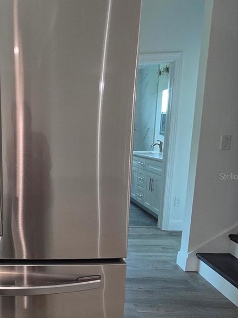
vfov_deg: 65.2
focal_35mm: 27
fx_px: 248
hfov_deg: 45.0
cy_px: 176
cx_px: 11
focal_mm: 2.2
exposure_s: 1/60
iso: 200
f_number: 2.2
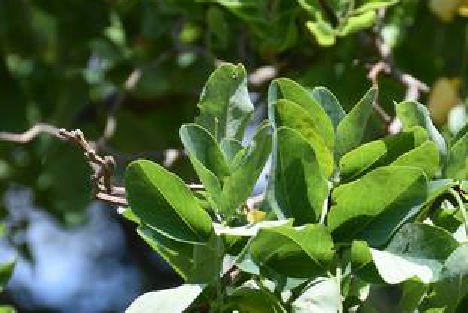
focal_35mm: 229
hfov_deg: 9.0
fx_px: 2980
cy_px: 272
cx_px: 397
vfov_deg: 6.0
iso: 200
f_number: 8
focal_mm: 66
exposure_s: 1/250
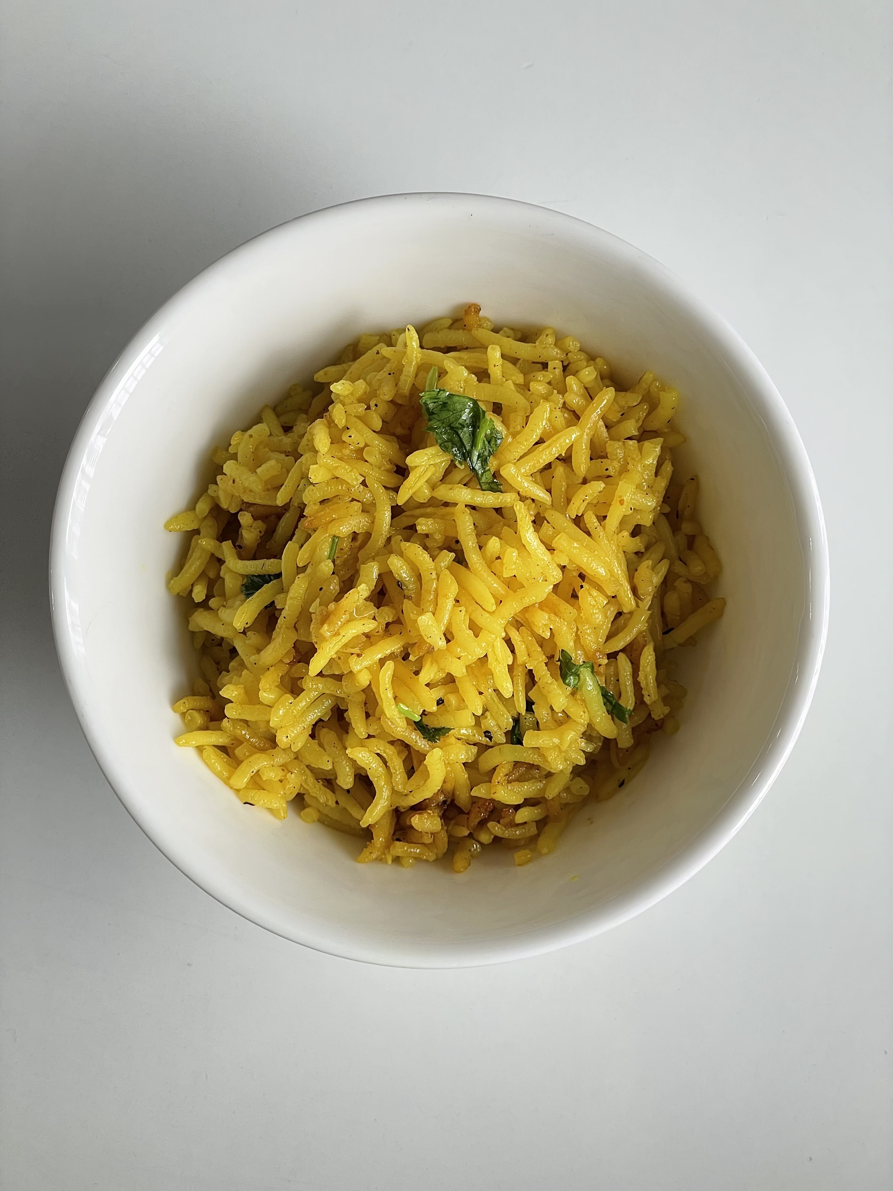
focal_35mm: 52
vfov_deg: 36.8
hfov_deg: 28.0
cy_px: 596
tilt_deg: -84.2
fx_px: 1789
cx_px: 446
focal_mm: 6
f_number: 2
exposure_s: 1/99
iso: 100
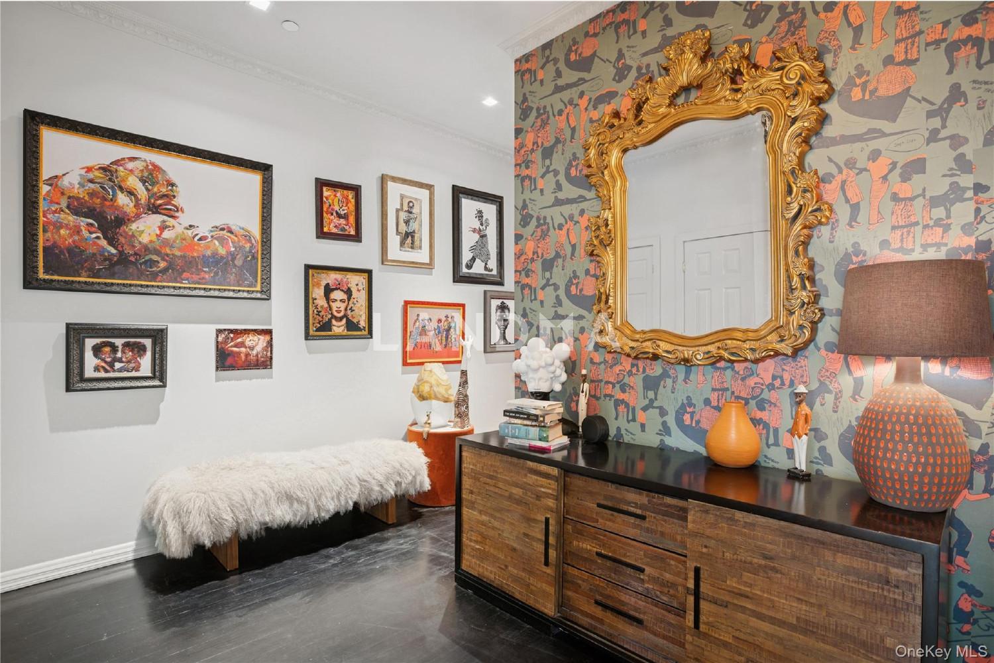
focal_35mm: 17
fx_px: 469
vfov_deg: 70.4
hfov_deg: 93.3
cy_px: 332
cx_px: 497
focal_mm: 17
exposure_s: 1.6
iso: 100
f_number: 8
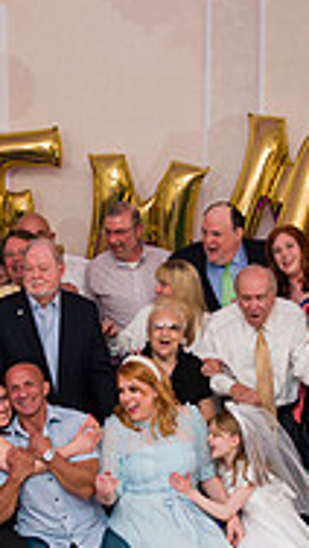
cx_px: 230
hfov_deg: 14.4
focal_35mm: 84
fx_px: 1221
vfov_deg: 25.2
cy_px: 332
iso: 1250
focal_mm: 26
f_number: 5
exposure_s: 1/200
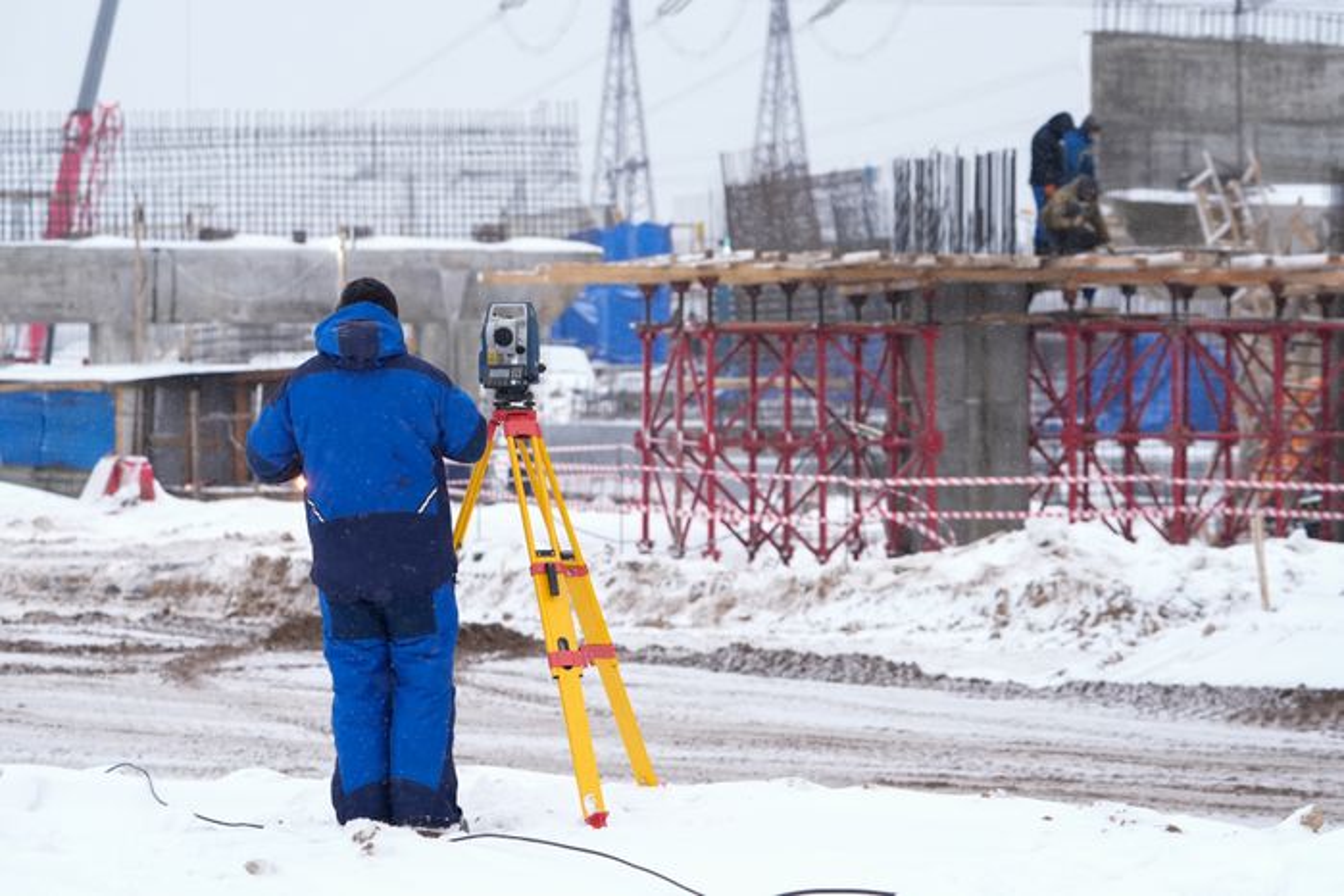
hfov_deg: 22.6
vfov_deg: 15.2
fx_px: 3360
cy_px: 448
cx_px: 672
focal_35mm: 90
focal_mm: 90
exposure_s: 1/400
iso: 1000
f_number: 4
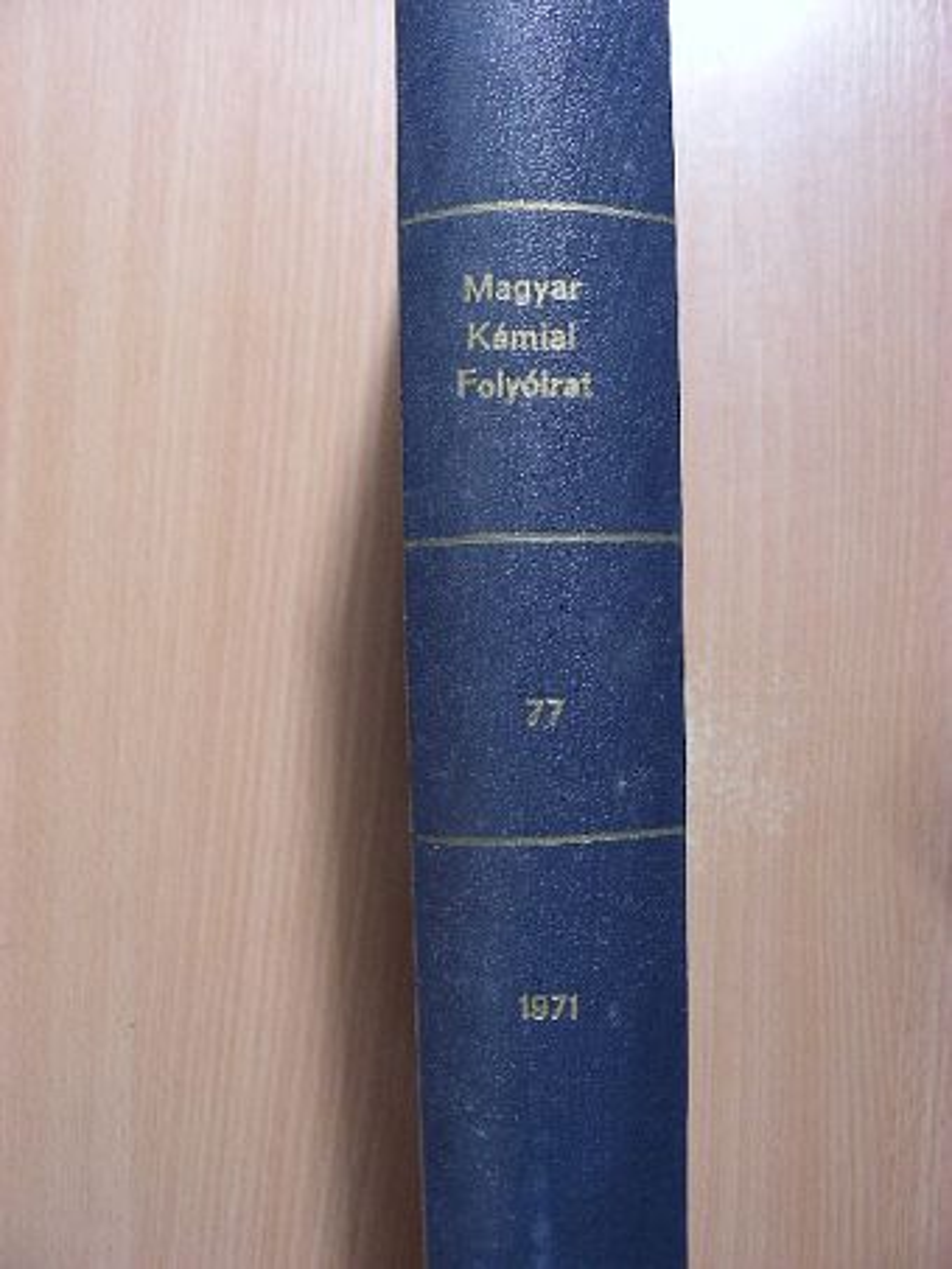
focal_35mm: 41
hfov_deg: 35.2
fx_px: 1503
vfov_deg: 45.8
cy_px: 634
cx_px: 476
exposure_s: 1/29.8
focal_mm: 6.8
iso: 73
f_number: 3.5
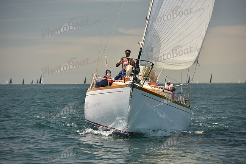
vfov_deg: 8.3
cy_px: 82
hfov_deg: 12.4
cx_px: 123
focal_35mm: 165
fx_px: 1128
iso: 250
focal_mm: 165
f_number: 5
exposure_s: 1/800
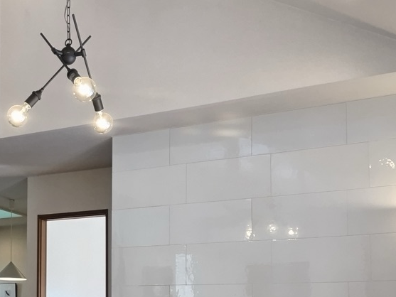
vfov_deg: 25.2
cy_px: 274
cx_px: 60
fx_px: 641
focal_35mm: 56
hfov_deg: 33.0
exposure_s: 1/50
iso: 153
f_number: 1.79
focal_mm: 4.8
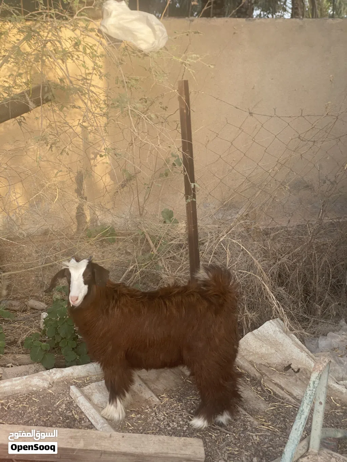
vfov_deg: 36.8
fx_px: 695
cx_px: 174
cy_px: 231
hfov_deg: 28.0
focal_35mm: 52
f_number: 2
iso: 32
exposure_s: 1/122
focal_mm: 6
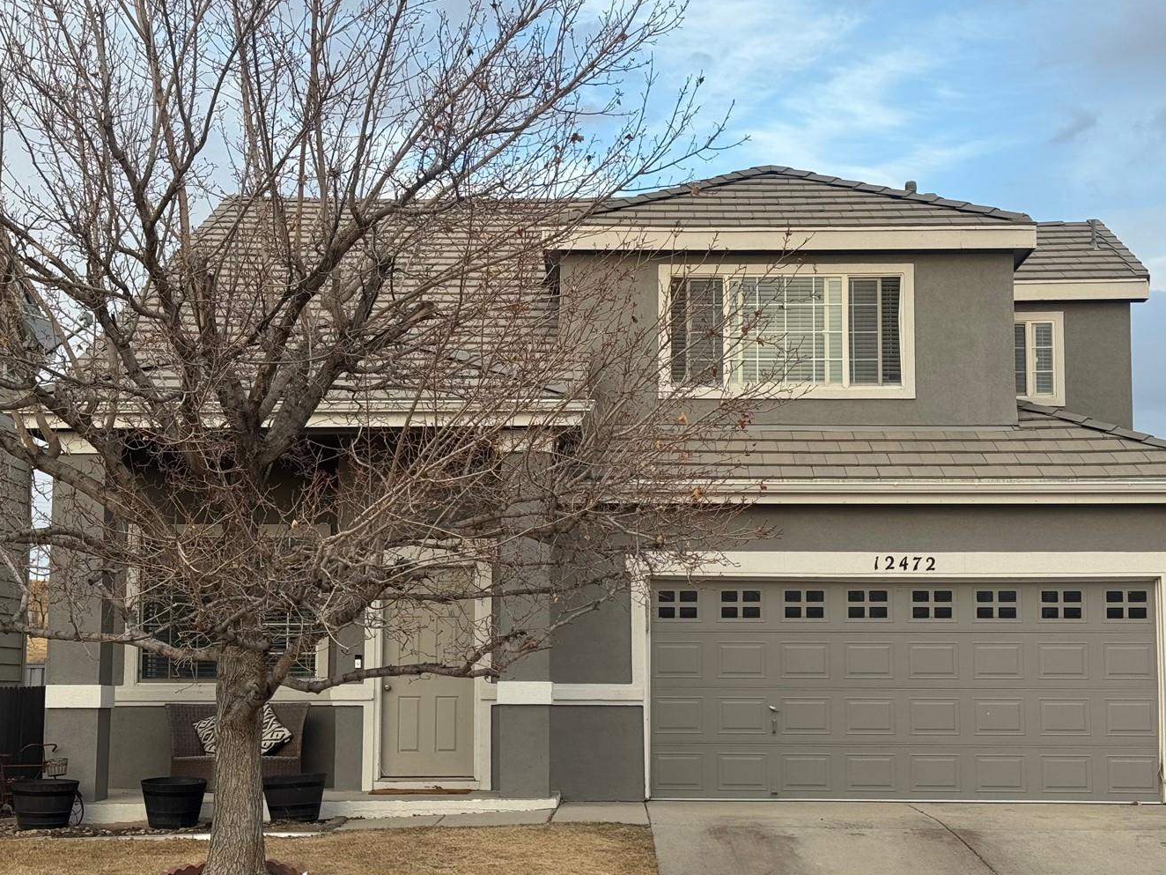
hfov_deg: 33.2
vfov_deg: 25.2
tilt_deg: +5.6
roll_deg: +0.0
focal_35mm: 58
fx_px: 1954
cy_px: 504
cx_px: 594
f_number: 1.78
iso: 64
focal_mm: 6.76
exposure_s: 1/368
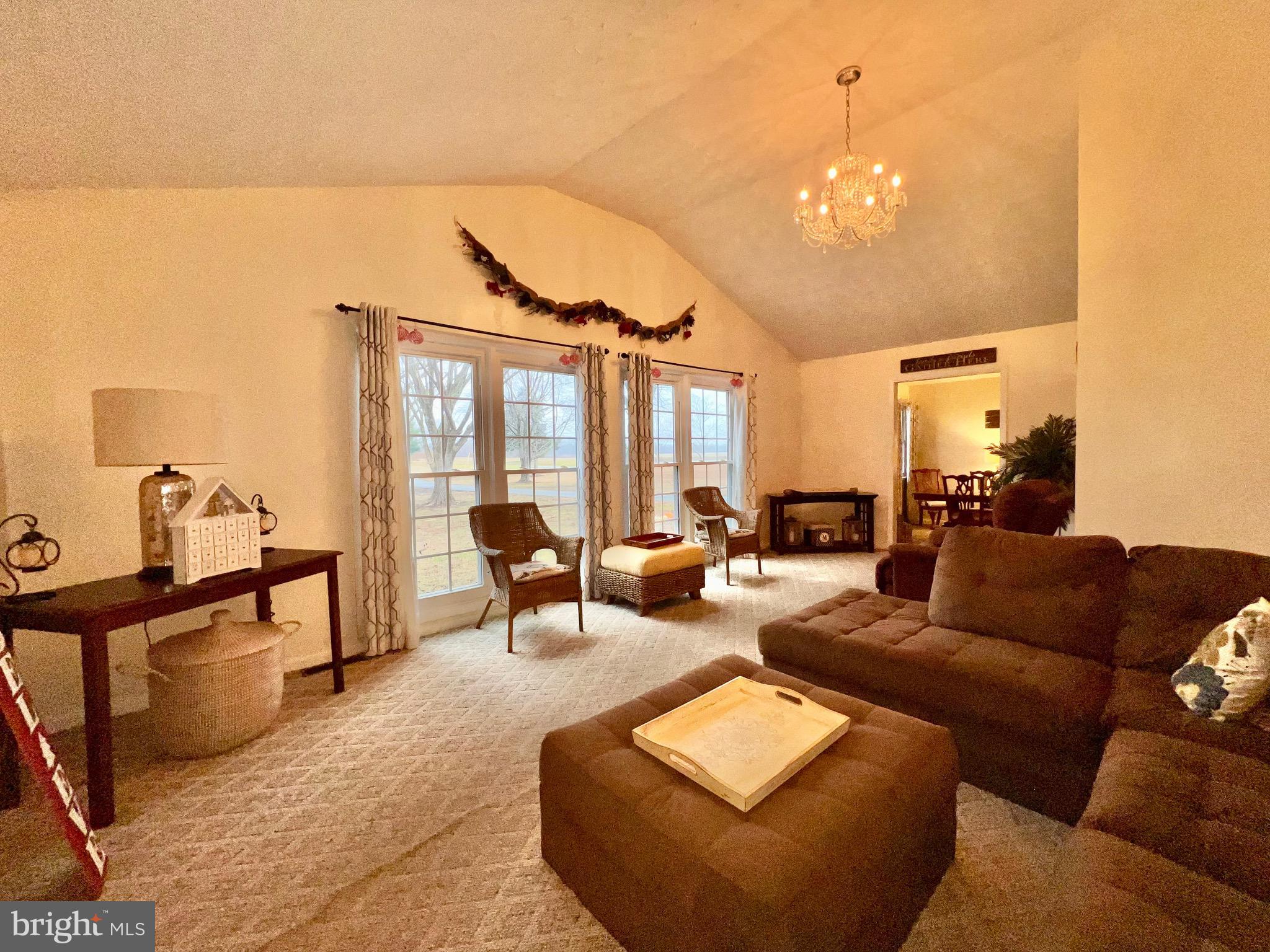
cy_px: 476
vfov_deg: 89.9
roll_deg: +1.0
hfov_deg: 106.2
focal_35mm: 13
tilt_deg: -2.7
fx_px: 477
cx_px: 635
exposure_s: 1/122
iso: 50
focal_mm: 1.57
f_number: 1.8
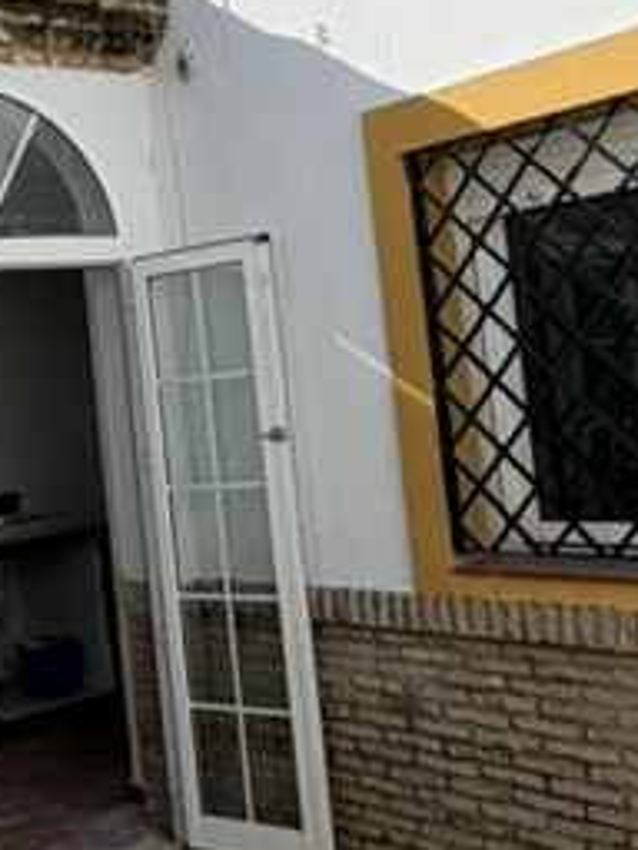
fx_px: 1376
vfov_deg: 34.1
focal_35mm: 56
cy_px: 299
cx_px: 136
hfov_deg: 25.7
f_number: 2.2
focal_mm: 2.22
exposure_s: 1/901
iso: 20
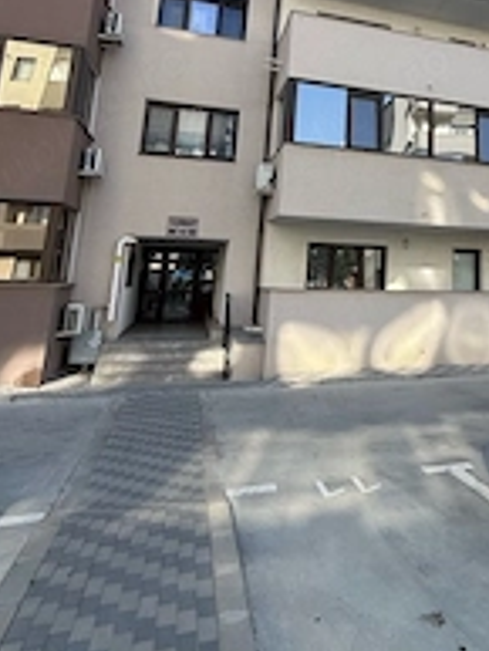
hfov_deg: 45.2
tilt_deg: +12.2
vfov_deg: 58.6
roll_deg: -1.8
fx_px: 546
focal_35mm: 29
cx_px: 408
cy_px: 169
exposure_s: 1/486
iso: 50
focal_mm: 2.22
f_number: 2.2
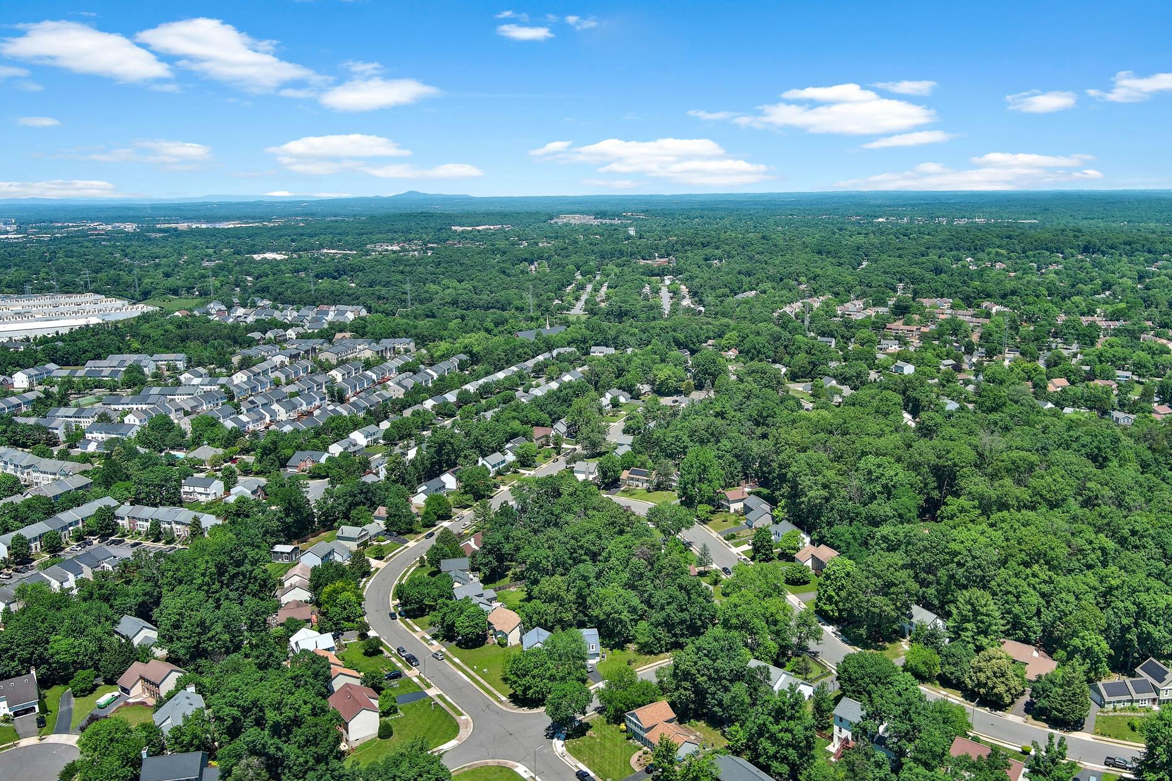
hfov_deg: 58.6
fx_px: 1042
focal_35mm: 32
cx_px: 645
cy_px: 409
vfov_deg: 41.1
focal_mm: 10.57
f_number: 2.8
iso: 100
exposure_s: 1/955
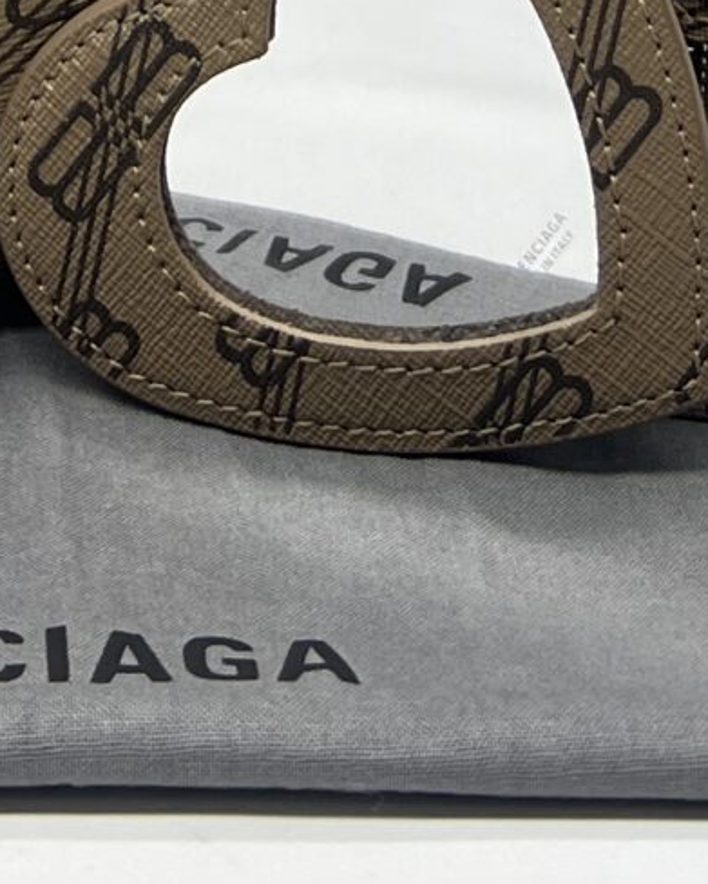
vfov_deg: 11.8
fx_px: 3480
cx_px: -94
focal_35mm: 133
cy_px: -1225
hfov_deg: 11.4
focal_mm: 5.7
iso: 32
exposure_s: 1/116
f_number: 1.5
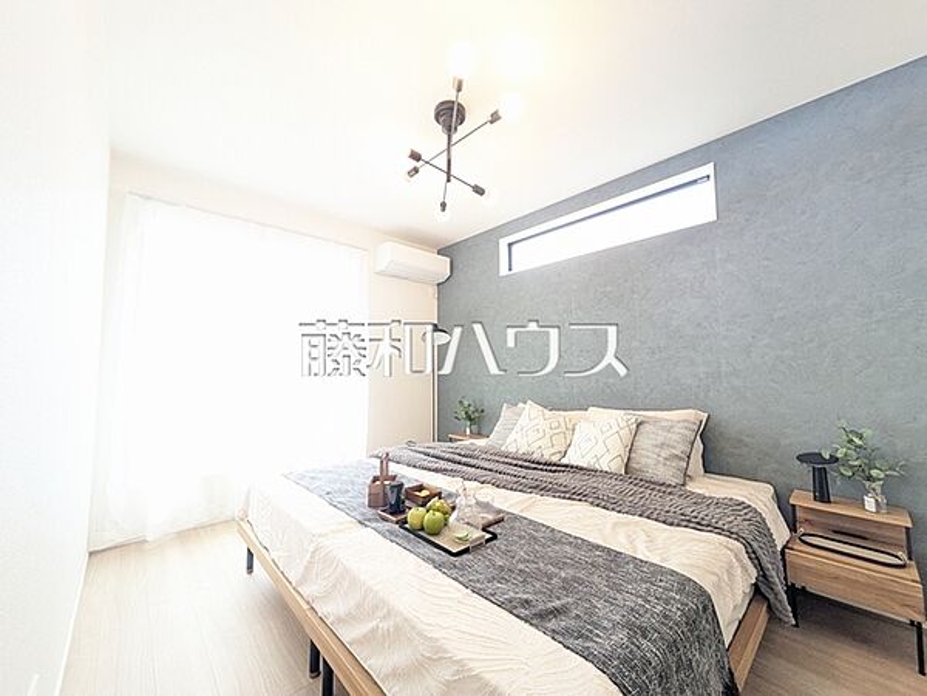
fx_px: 375
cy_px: 348
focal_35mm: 14
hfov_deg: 102.1
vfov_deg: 85.7
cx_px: 464
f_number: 2.2
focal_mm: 1.83
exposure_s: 1/50
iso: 96
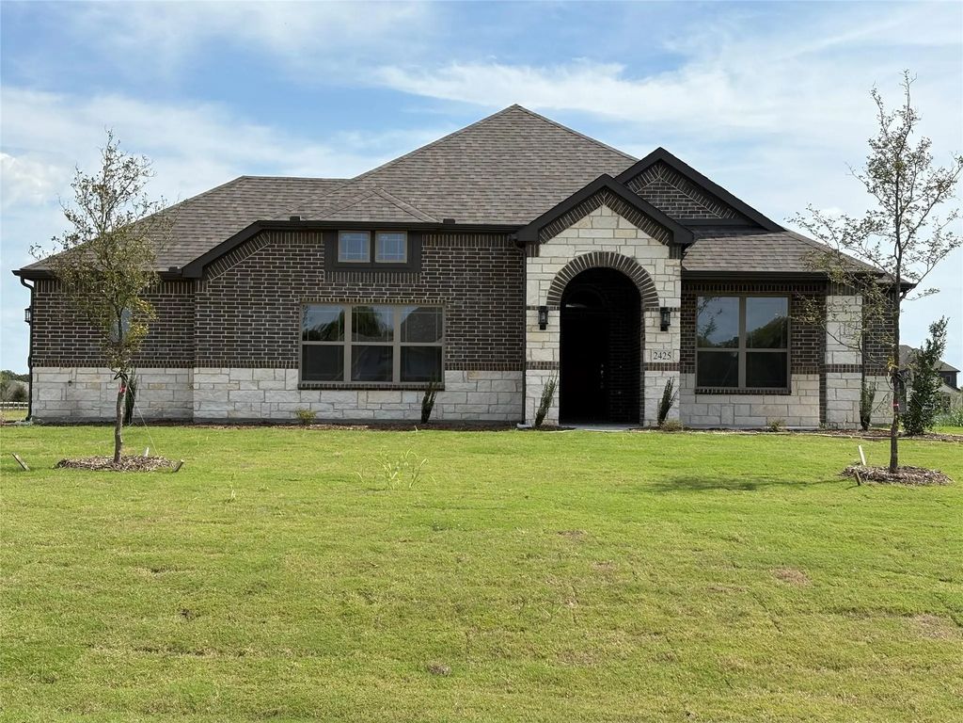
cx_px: 482
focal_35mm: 52
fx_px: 1447
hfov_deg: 36.8
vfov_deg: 28.0
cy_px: 362
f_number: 1.6
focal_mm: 5.96
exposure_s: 1/4065
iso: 40
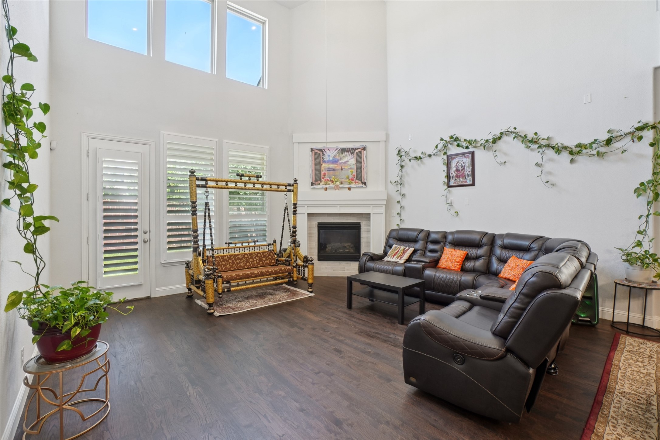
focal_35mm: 15
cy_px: 220
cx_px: 330
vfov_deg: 77.3
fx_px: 275
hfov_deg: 100.4
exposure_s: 1/15
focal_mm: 10
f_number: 8
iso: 400
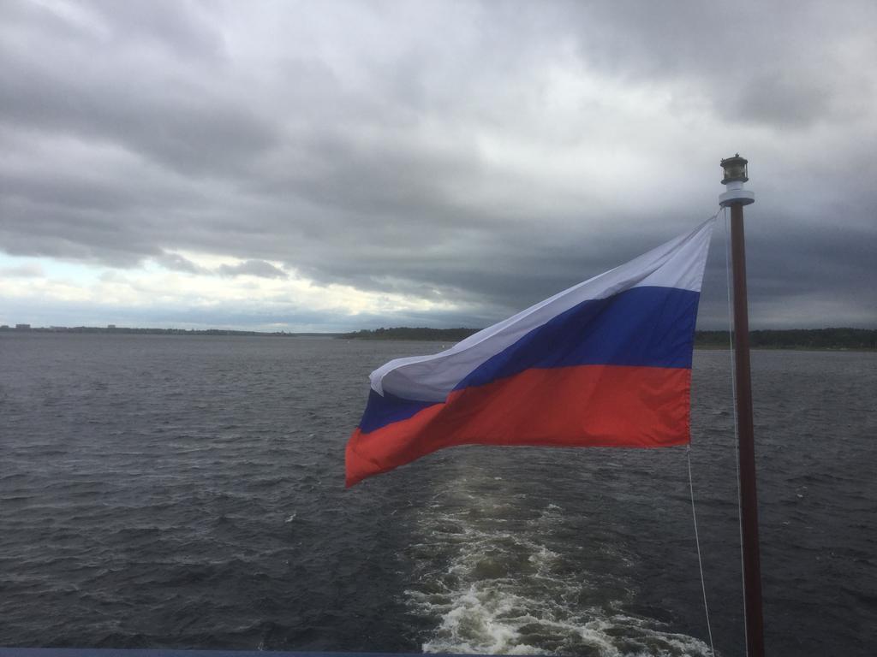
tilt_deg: -0.3
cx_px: 438
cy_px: 328
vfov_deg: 45.4
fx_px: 785
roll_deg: +0.4
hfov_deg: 58.4
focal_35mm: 31
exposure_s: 1/448
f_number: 2.4
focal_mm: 3.3
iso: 25
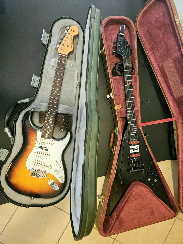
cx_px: 92
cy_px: 122
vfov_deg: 73.9
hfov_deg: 58.9
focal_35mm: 23
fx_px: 162
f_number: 1.8
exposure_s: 1/25.1
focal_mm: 5.4
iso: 800
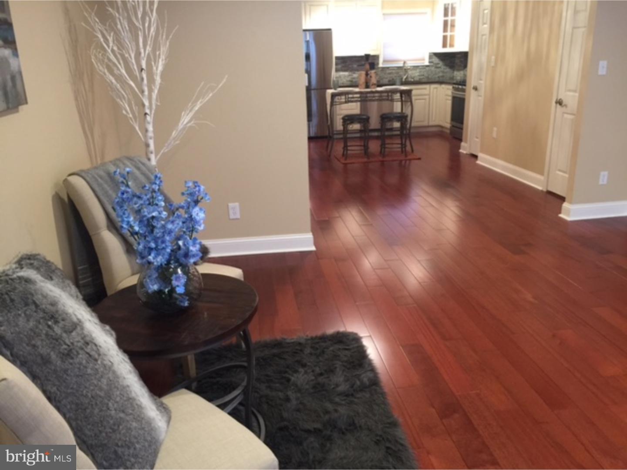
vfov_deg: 48.2
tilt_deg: -20.6
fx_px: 525
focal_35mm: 29
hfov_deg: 61.7
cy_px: 235
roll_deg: +2.2
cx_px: 314
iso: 100
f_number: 2.2
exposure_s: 1/15
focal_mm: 4.15
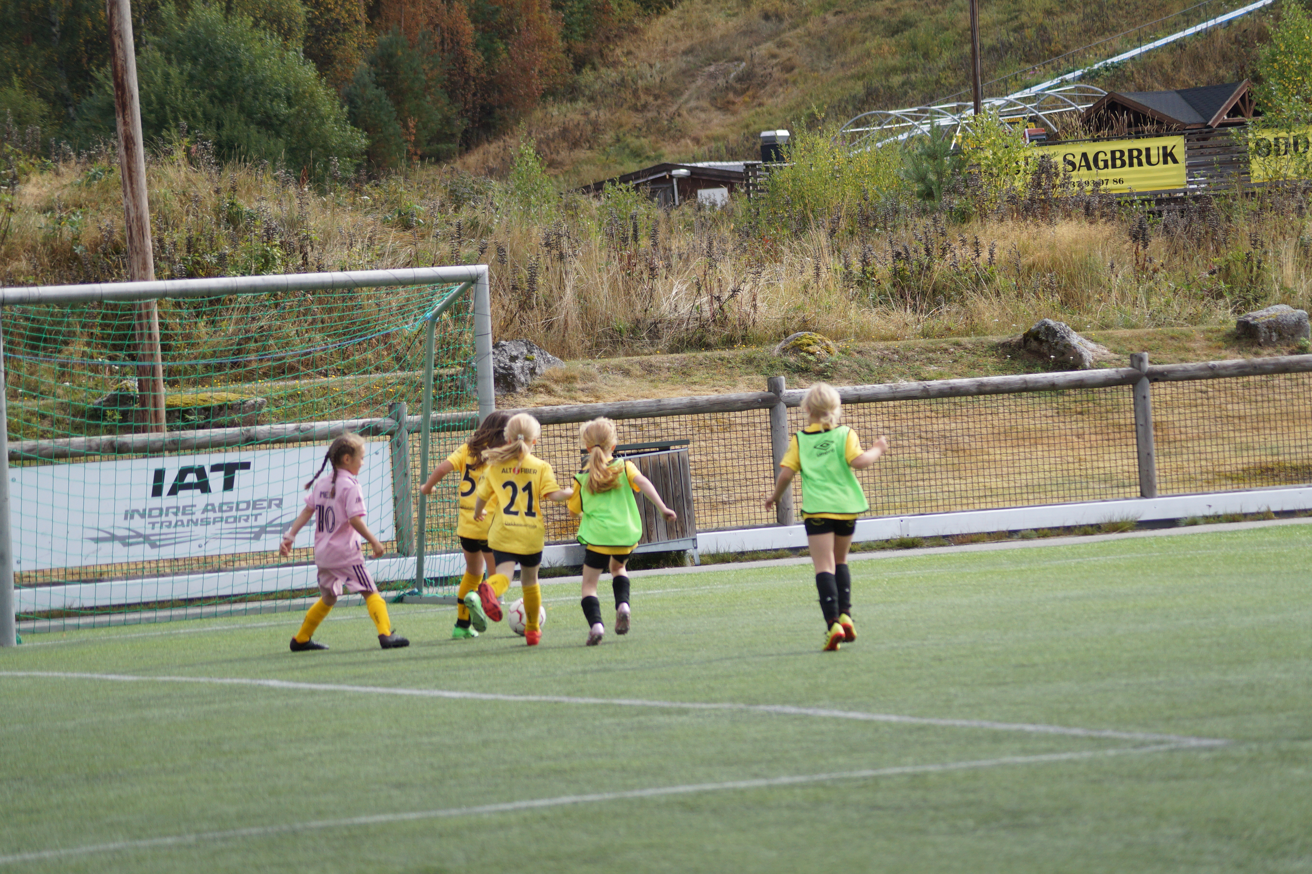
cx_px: 656
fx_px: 6010
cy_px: 437
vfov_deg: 8.3
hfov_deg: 12.5
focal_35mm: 165
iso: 400
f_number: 4.5
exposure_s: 1/2000
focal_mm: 110
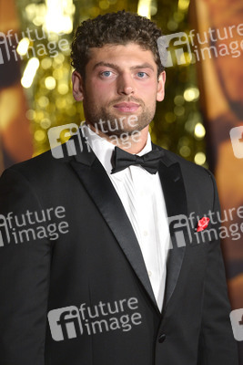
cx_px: 122
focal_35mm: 200
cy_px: 182
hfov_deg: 6.9
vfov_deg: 10.3
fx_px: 2023
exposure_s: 1/320
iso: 2000
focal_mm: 200
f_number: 5
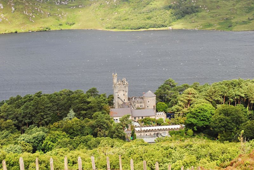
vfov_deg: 20.2
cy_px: 85
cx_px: 127
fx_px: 477
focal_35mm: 68
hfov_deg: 29.8
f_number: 7.1
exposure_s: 1/200
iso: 100
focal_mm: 45
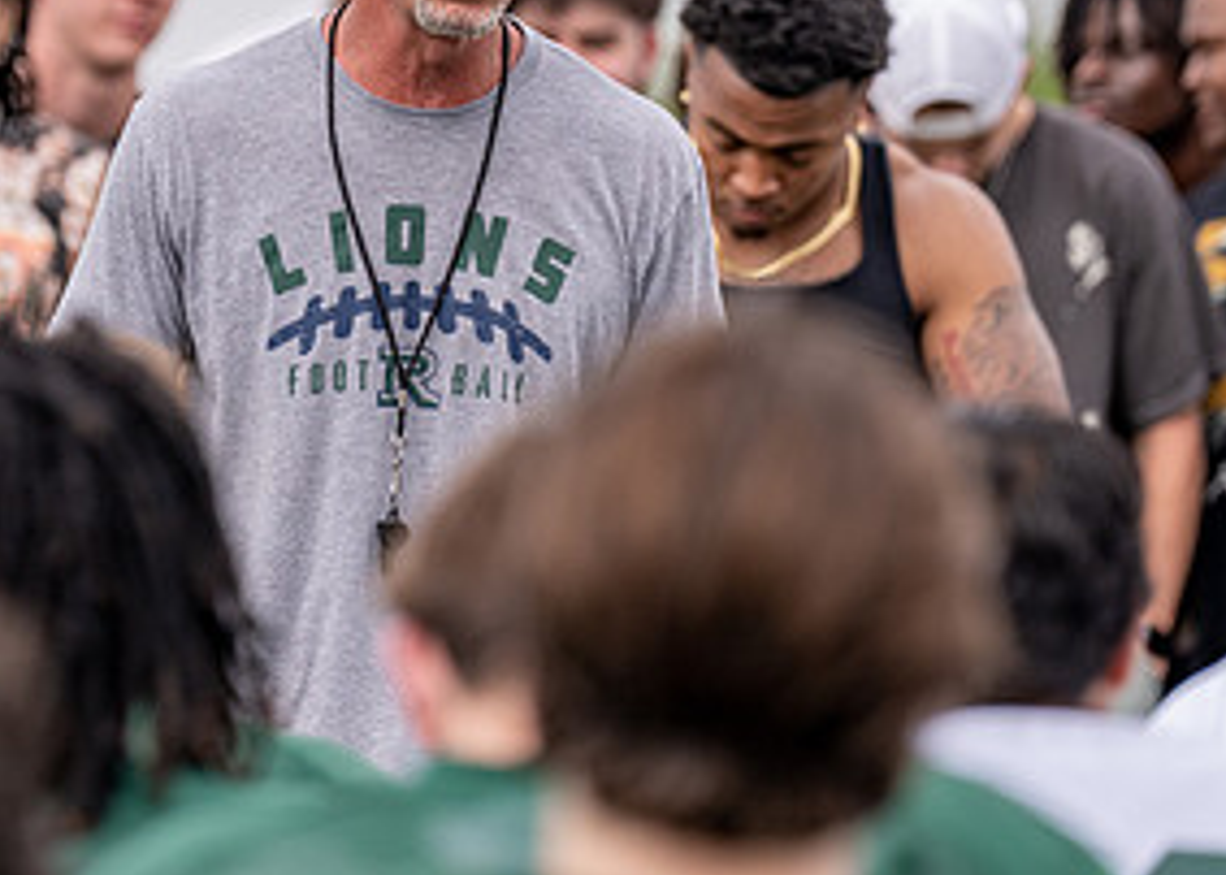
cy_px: 74
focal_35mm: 385
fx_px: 13402
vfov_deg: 3.7
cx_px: 386
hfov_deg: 5.2
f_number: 2.8
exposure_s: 1/3200
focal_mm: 176
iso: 500
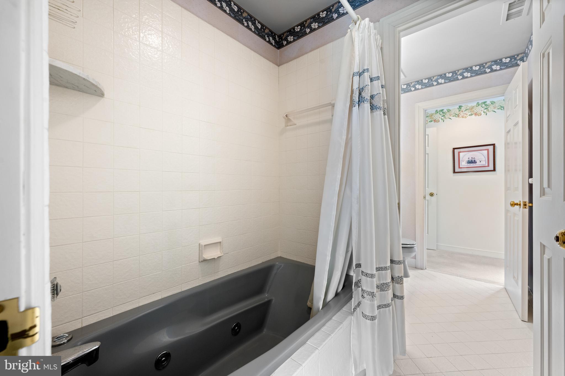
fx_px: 220
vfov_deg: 81.2
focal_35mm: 14
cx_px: 282
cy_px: 188
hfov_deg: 104.3
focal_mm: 14
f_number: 8
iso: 400
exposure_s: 1
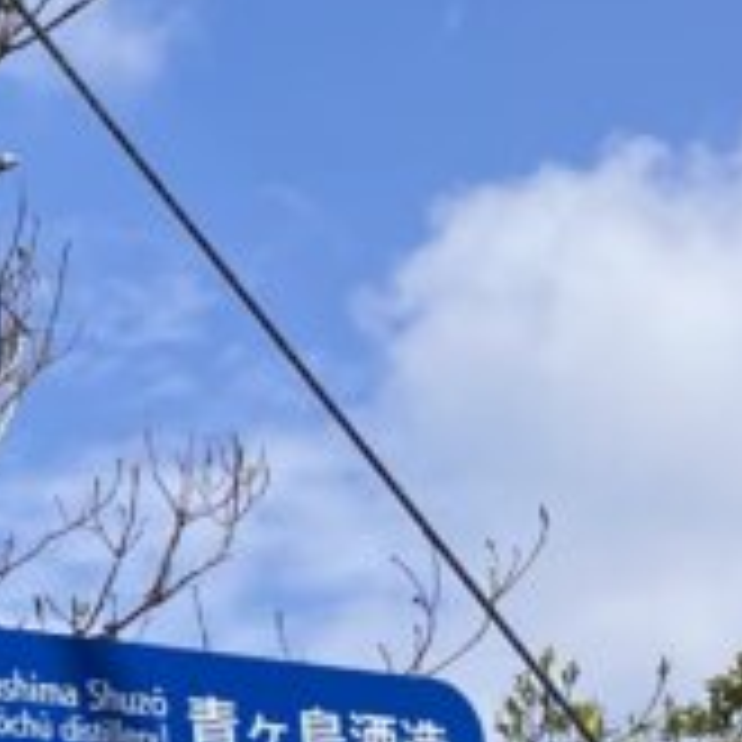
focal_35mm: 154
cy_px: 459
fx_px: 3735
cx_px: -540
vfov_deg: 11.3
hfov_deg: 10.7
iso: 32
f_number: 1.8
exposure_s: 1/1736
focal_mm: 3.99
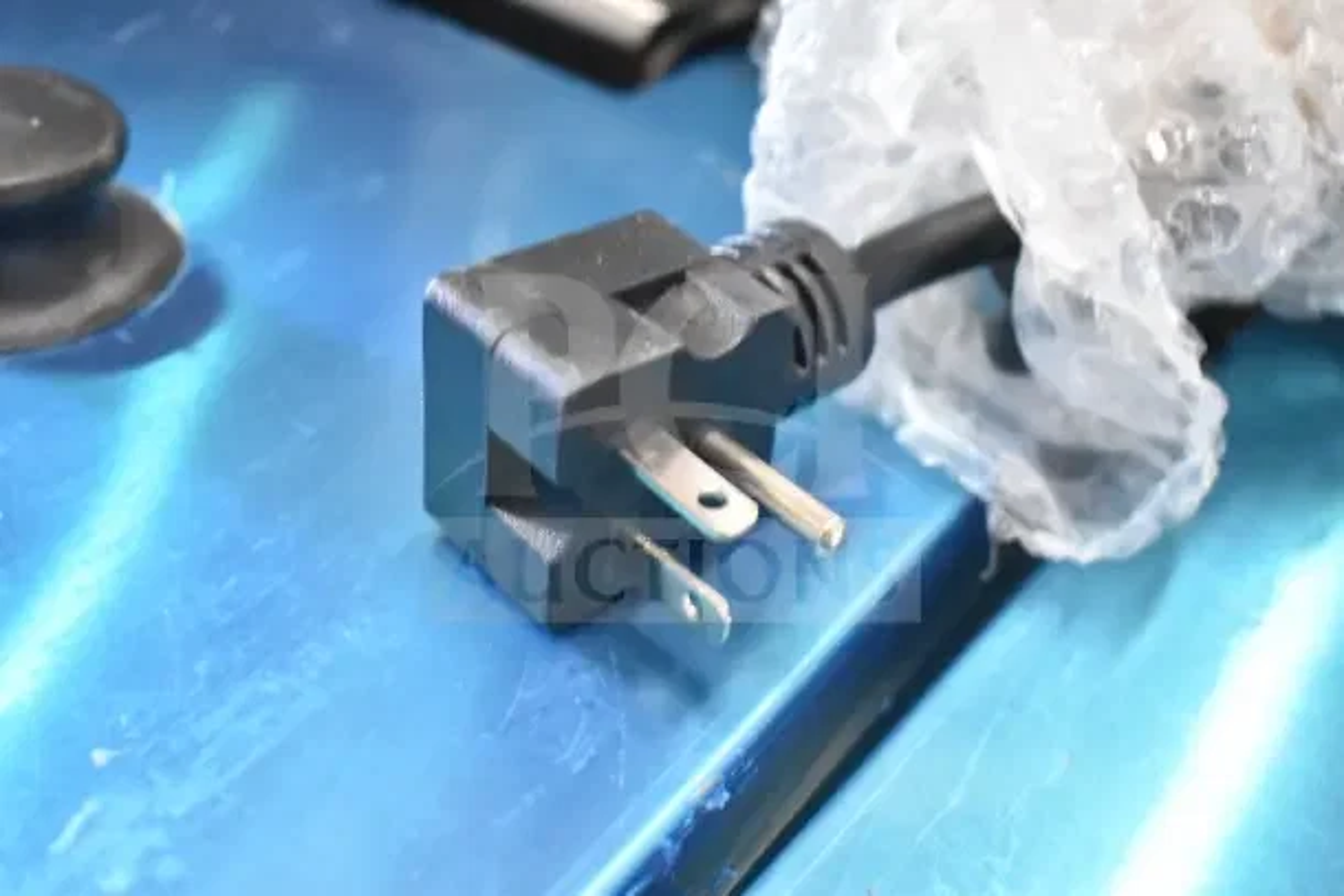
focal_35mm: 44
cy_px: 448
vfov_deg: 30.9
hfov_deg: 45.0
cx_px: 672
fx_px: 1624
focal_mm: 29
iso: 6400
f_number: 4.2
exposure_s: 1/60
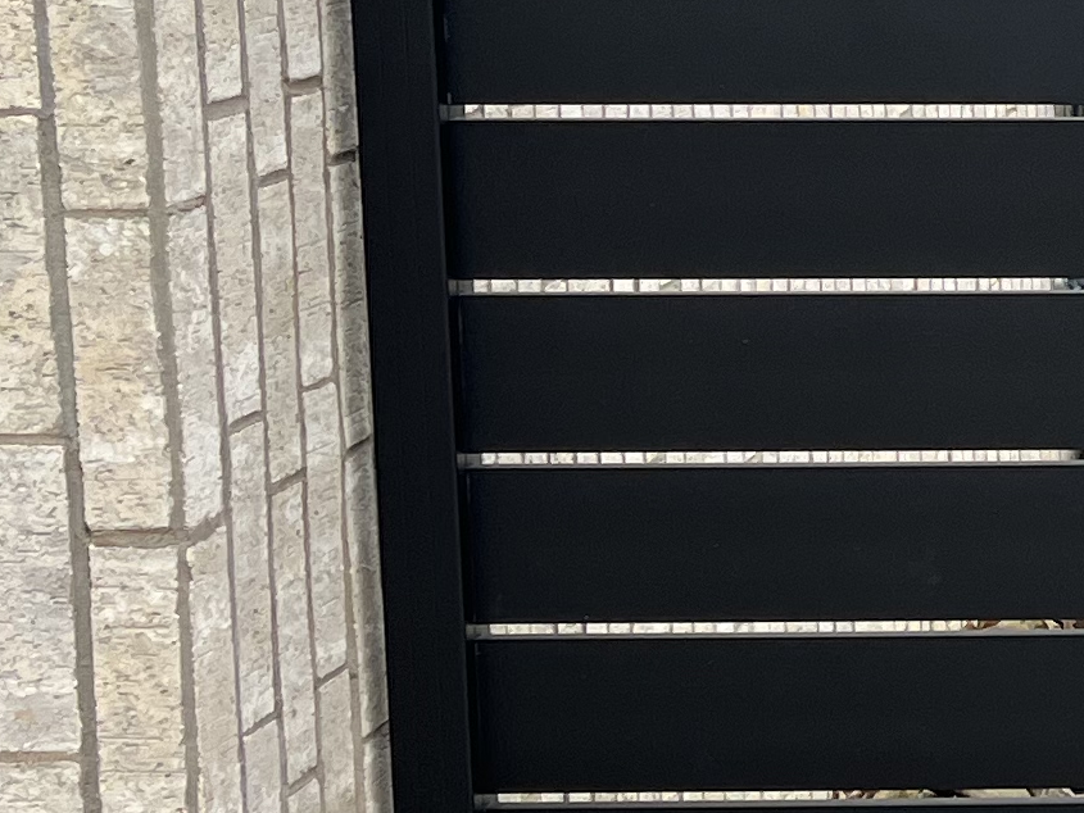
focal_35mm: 124
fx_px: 3884
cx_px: 1913
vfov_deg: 11.9
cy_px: 197
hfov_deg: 14.2
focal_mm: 5.1
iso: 50
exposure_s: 1/1422
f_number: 1.6
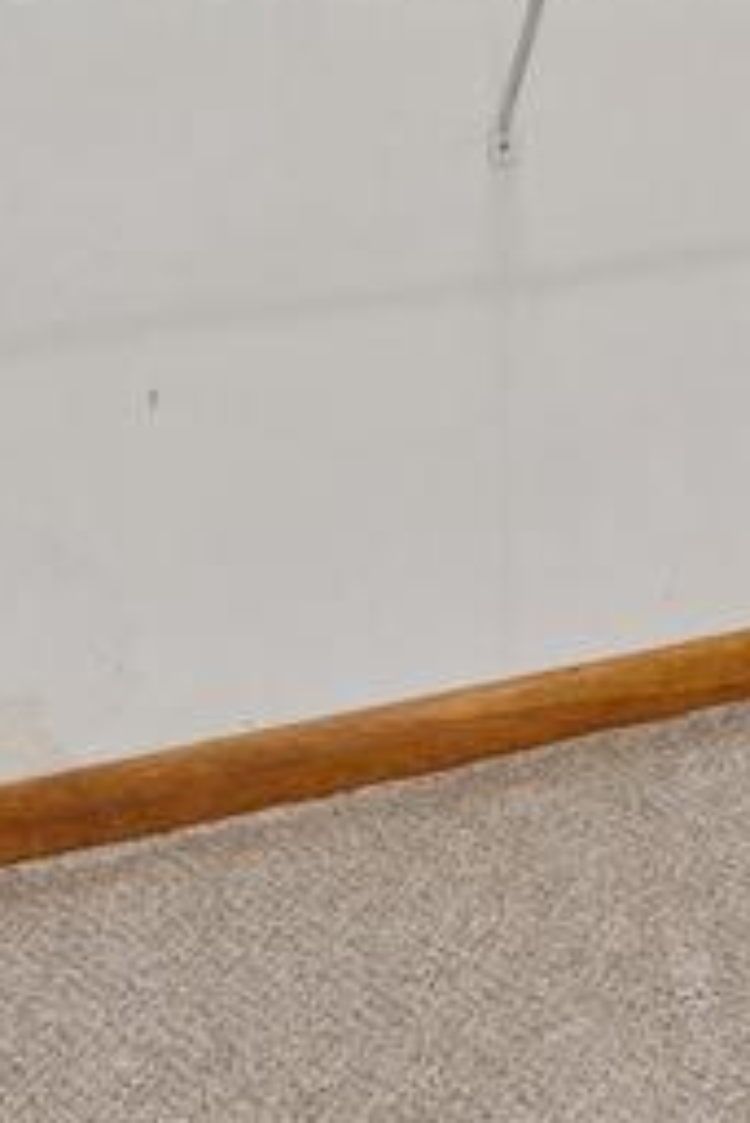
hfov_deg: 24.1
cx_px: 895
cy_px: -311
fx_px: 1591
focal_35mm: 51
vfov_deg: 31.0
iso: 400
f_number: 9
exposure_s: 1/6
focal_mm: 11.7
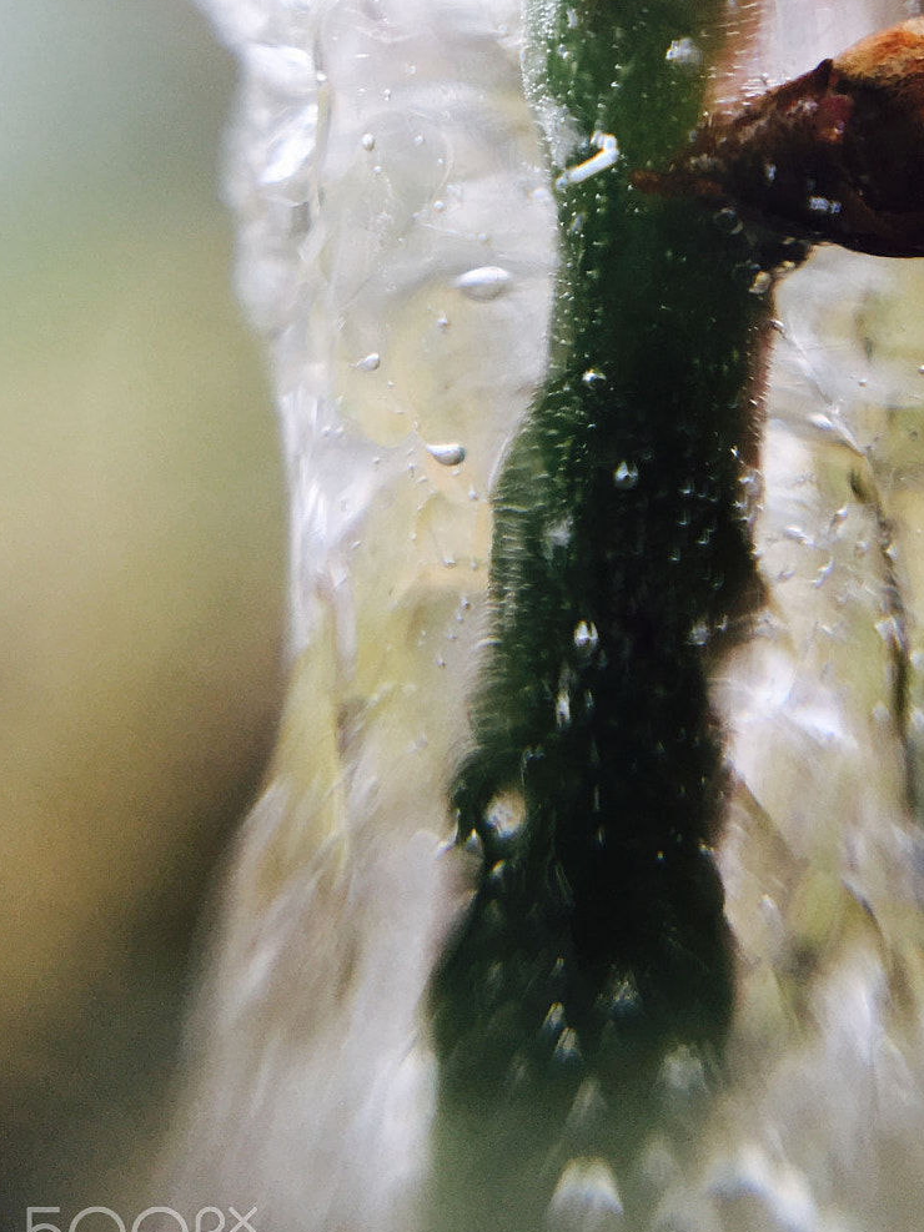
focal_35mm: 47
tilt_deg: -15.7
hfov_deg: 30.3
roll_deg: +8.6
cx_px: 697
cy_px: 401
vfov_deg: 39.9
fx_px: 1673
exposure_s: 1/249
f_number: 2.2
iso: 25
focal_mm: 4.15
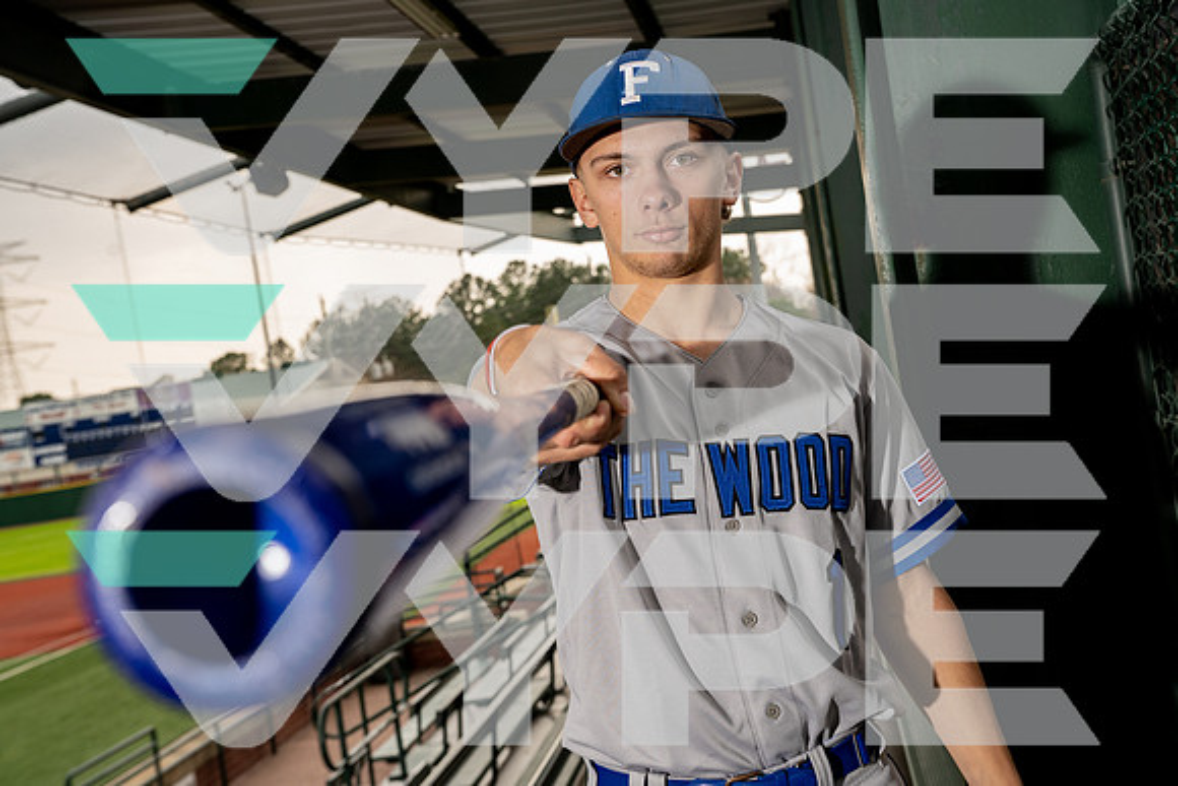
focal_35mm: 47
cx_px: 589
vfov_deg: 28.7
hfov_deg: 41.9
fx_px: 1538
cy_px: 393
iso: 640
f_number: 6.3
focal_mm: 47
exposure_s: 1/250
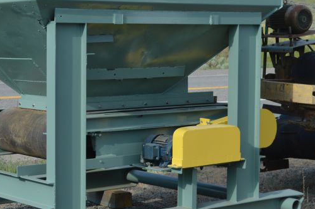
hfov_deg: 19.9
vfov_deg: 13.4
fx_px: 892
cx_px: 75
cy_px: 72
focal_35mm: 102
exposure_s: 1/250
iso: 100
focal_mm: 34
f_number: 8
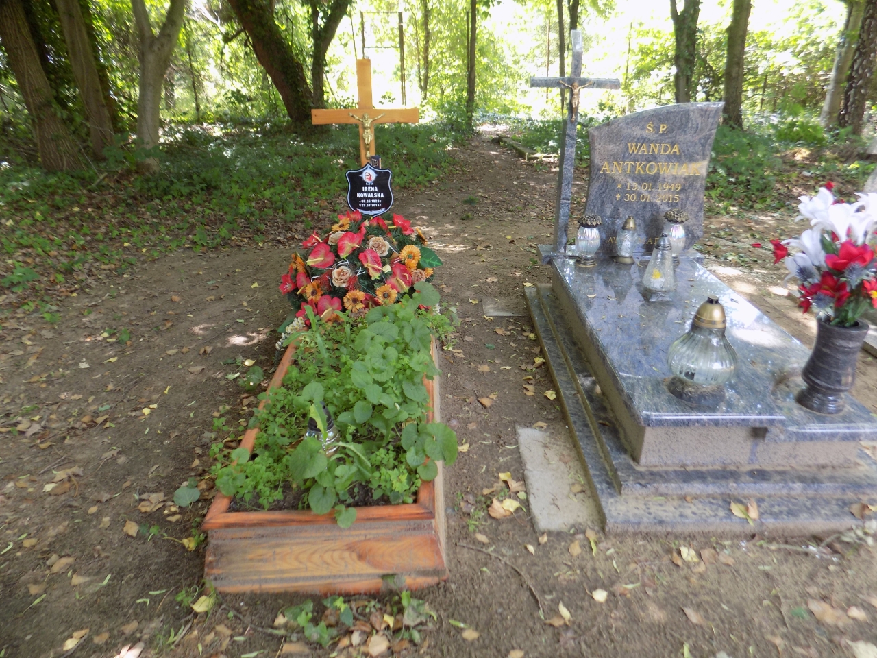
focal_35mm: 23
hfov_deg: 73.9
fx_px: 583
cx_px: 438
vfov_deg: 58.9
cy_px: 329
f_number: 3.1
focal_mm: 4
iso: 100
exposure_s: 1/30
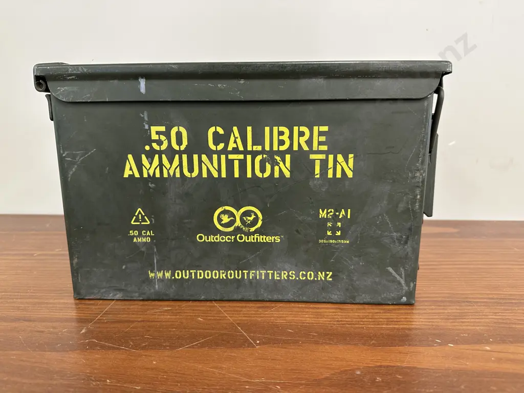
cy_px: 196
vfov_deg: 56.8
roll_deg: +0.8
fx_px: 363
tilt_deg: -12.4
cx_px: 262
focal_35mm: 24
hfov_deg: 71.6
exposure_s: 1/50
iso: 160
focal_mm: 6.86
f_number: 1.78
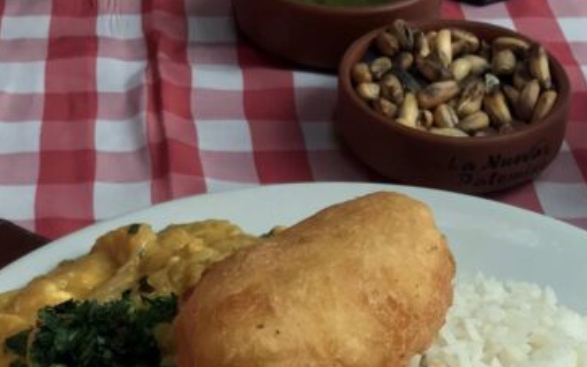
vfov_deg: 15.1
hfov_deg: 24.5
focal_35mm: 84
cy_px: 409
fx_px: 1343
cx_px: 383
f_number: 1.8
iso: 20
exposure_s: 1/122
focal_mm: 3.99
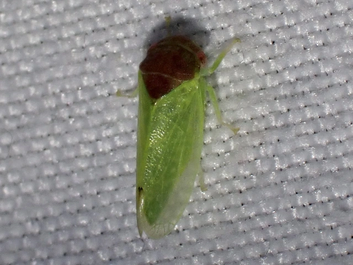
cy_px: 132
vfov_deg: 14.8
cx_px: 176
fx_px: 1020
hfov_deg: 19.6
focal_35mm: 100
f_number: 6.3
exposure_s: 1/400
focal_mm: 18
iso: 250
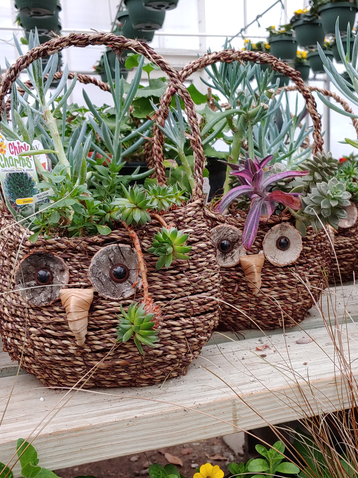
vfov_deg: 54.0
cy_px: 244
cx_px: 240
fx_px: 469
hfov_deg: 41.2
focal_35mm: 34
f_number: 1.5
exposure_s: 1/120
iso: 100
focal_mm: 4.23
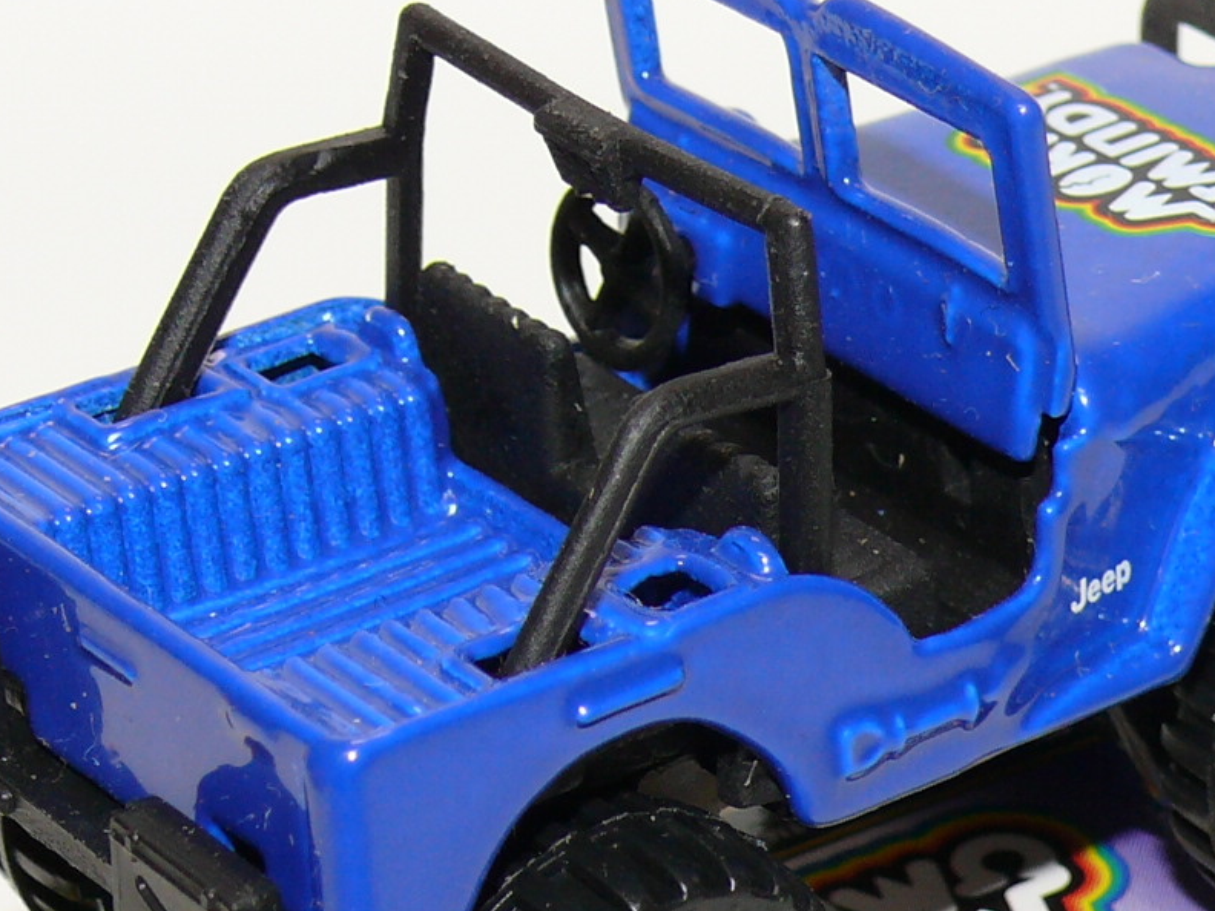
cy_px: 521
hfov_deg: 9.5
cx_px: 742
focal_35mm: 208
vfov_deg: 7.1
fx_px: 7301
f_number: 4
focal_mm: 13.6
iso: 100
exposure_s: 1/30
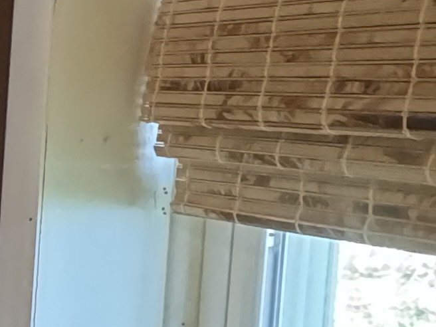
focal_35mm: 86
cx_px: -606
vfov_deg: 17.2
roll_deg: -0.4
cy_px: 148
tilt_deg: -4.3
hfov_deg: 14.7
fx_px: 1083
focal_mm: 2.22
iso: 1250
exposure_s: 1/40
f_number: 2.2
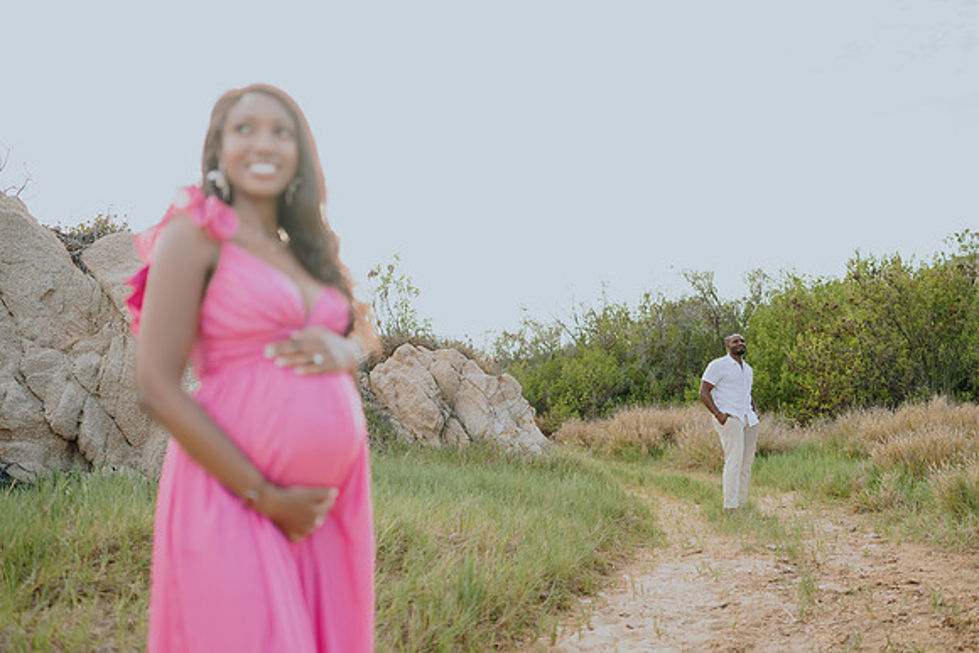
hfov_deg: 54.4
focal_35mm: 35
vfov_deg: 37.9
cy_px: 326
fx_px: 952
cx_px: 490
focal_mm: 35
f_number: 1.8
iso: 50
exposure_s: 1/500
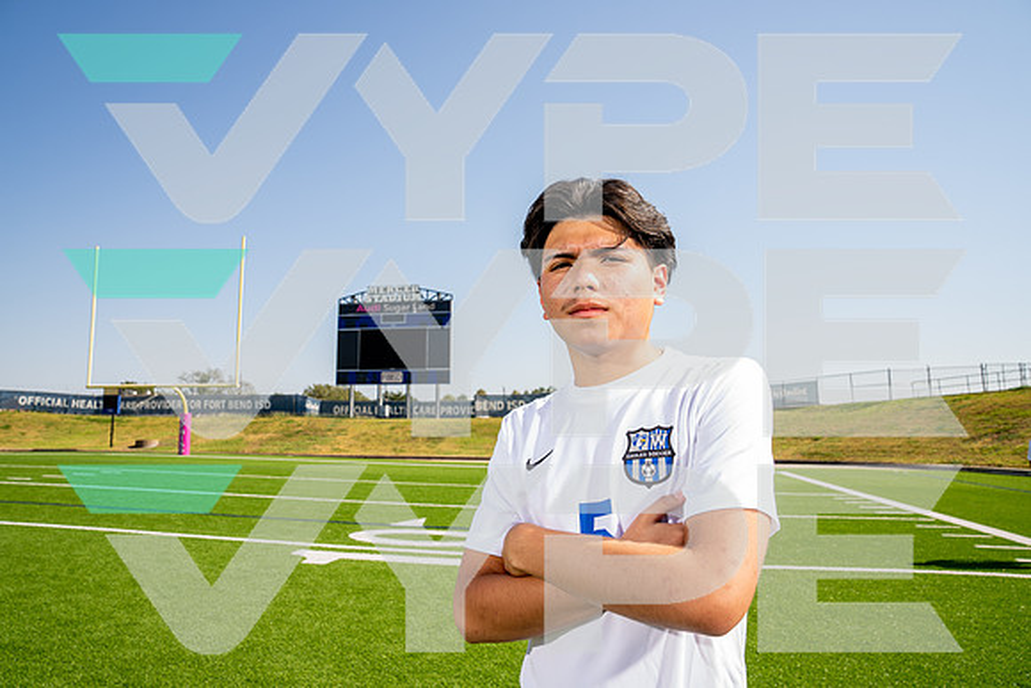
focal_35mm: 24
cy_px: 344
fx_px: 687
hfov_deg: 73.7
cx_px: 516
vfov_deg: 53.2
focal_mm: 24
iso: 50
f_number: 7.1
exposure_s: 1/125
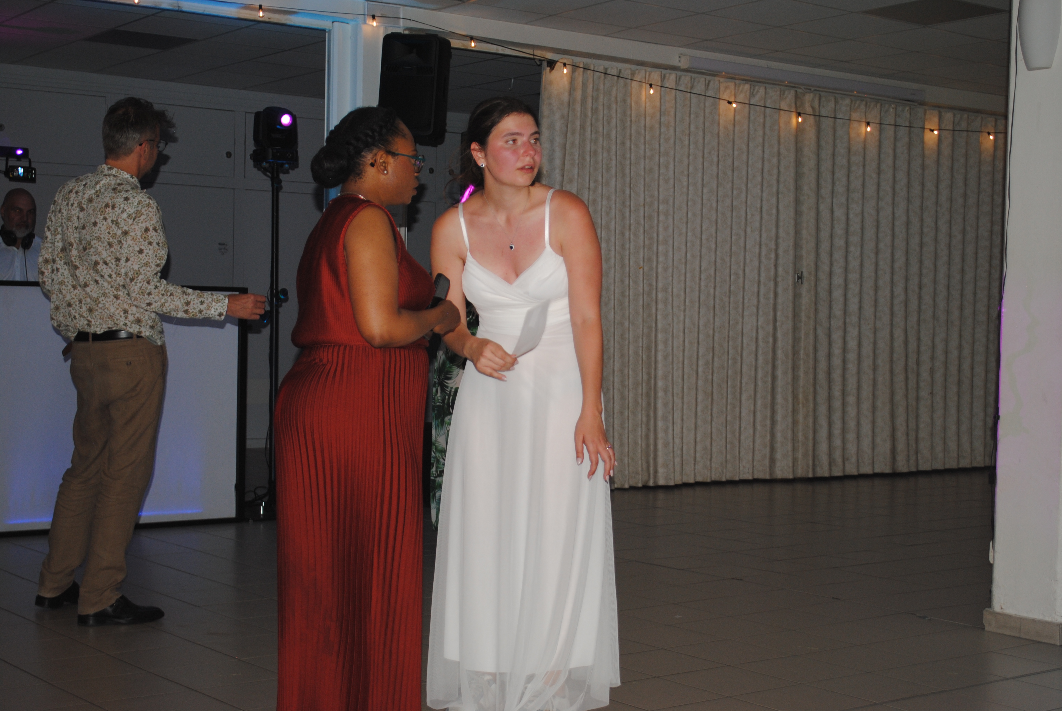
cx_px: 531
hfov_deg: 37.8
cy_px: 356
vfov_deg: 25.8
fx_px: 1551
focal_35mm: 52
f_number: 5
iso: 200
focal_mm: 35
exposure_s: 1/60
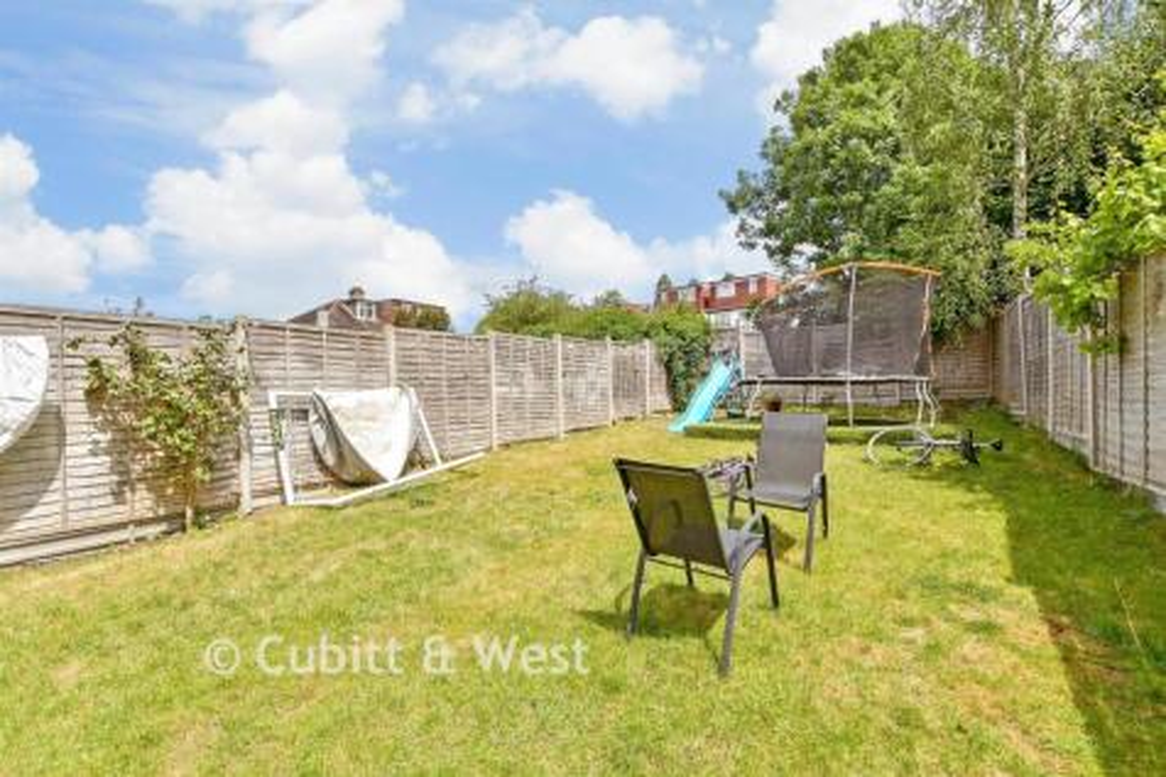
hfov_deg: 100.4
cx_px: 583
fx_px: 486
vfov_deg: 77.3
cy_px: 388
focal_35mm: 15
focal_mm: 10
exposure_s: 1/400
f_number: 8
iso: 160
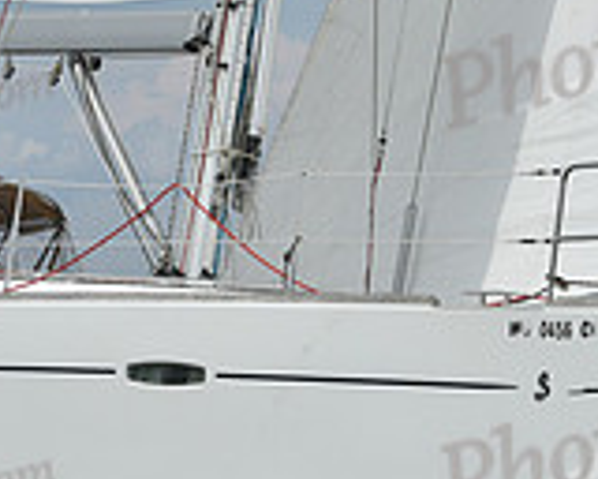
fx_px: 4708
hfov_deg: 7.3
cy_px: 279
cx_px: 250
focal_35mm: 266
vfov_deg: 5.8
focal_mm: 78
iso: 320
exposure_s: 1/1600
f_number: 9
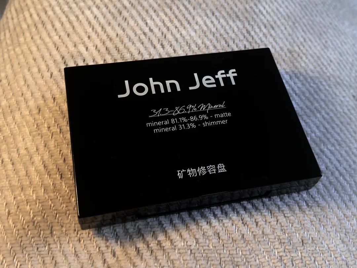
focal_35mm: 26
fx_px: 268
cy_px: 134
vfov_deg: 53.1
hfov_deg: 67.3
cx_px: 178
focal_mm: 4.25
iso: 100
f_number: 1.8
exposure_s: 1/60
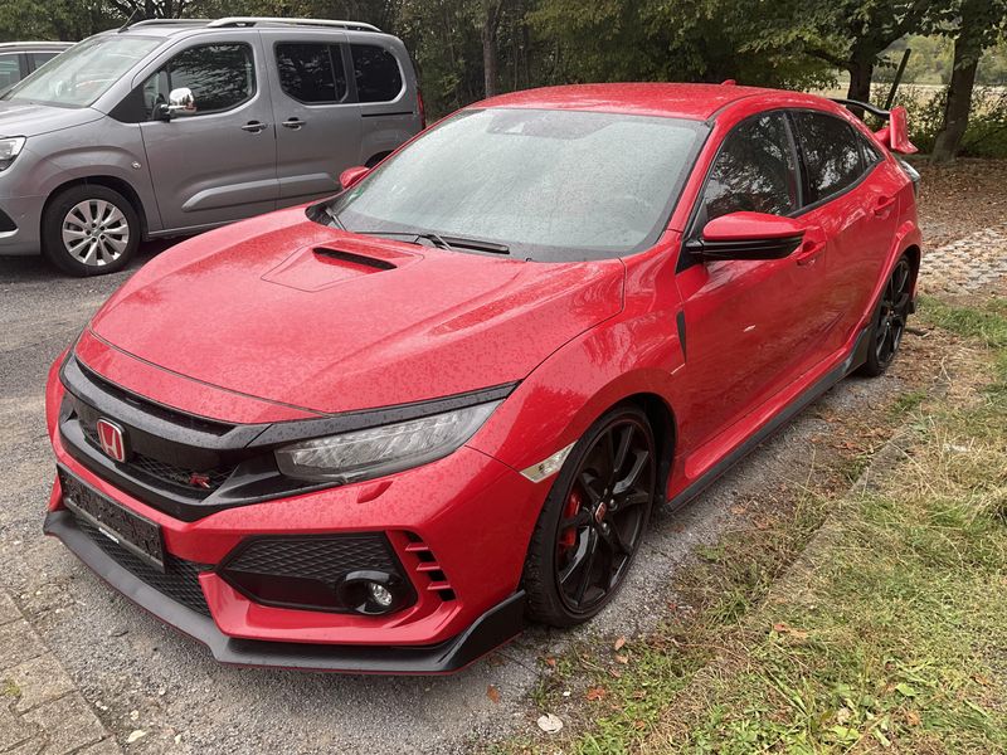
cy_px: 378
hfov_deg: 61.7
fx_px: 844
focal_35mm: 29
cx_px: 504
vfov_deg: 48.2
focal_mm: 3
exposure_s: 1/192
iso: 20
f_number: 1.8
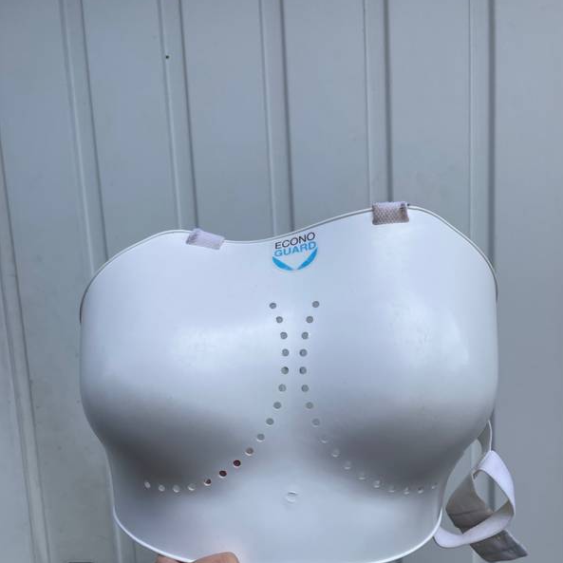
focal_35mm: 31
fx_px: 570
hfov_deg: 52.5
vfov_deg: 52.0
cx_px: 284
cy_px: 353
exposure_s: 1/1667
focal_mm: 4.2
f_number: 1.6
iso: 32
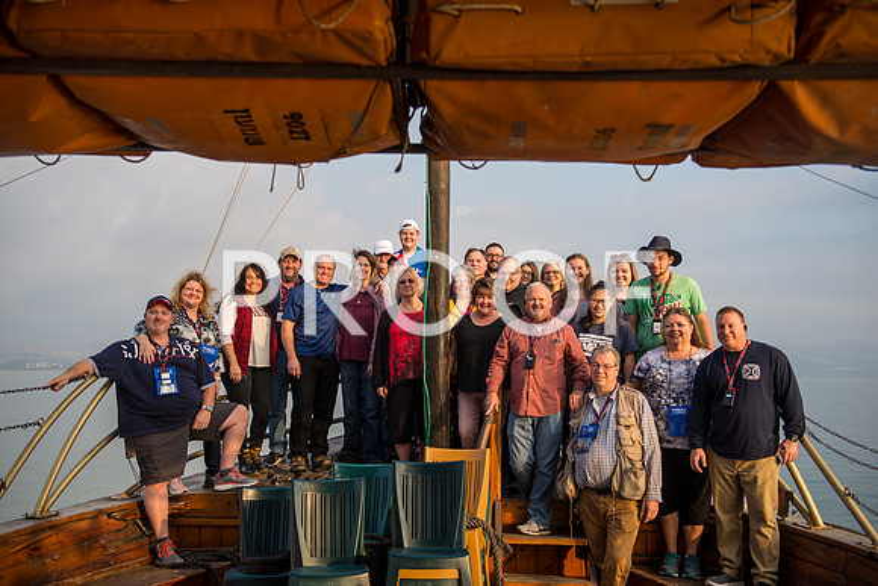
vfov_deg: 35.1
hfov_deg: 50.7
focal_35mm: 38
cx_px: 439
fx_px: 927
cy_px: 293
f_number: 2.8
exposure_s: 1/400
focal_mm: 38
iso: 100
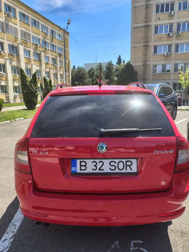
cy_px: 126
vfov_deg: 69.4
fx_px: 182
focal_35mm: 25
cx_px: 94
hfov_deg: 54.9
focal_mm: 4.71
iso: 144
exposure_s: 1/833
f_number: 1.7
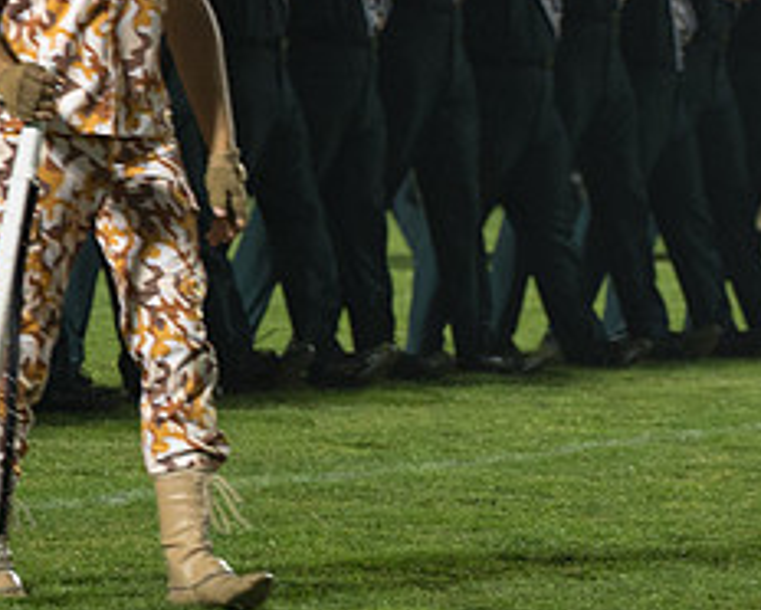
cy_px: 42
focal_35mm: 321
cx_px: 177
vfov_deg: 4.8
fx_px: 7236
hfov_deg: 6.0
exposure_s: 1/160
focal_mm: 122
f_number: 4.8
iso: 5000
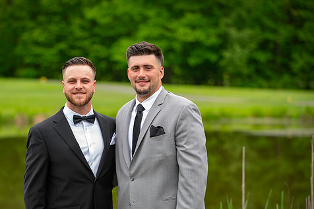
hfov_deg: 15.3
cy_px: 125
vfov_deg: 10.2
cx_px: 133
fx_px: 1168
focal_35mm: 134
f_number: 2.8
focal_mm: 110
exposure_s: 1/250
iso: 64
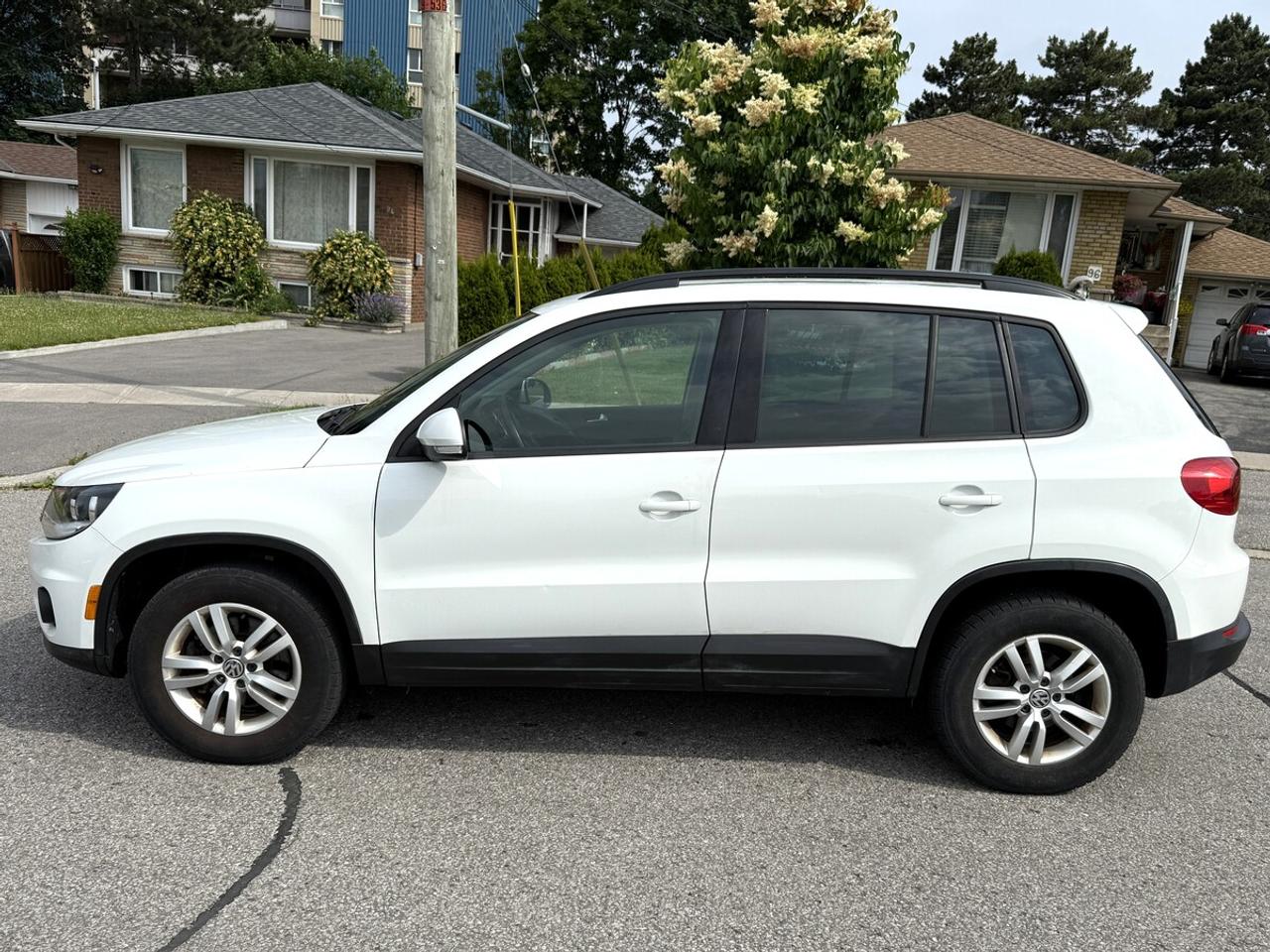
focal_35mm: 24
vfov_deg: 56.8
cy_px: 476
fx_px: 881
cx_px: 635
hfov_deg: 71.6
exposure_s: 1/8130
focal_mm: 6.76
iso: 80
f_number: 1.78
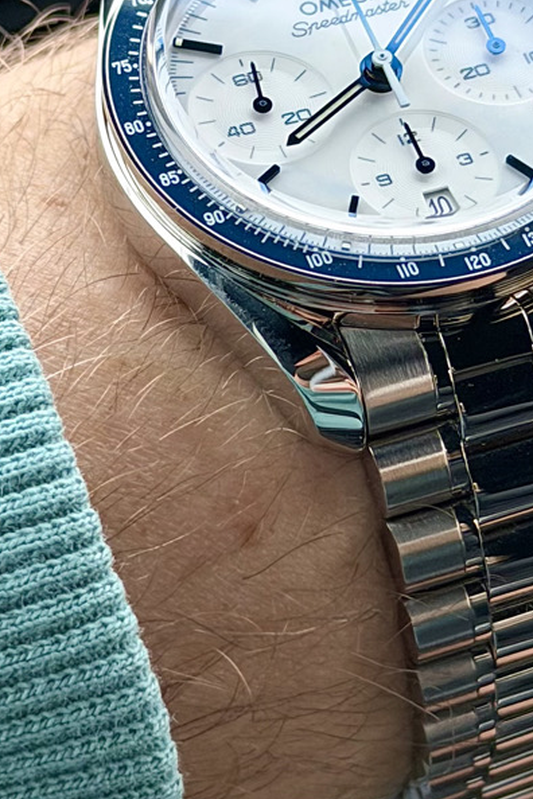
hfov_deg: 10.9
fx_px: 2798
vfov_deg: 16.3
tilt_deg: -18.5
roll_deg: -2.8
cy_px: 350
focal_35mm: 126
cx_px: 382
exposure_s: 1/50
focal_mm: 6.76
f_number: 1.78
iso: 200
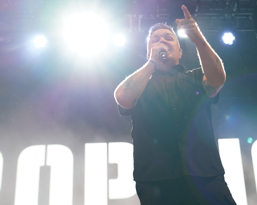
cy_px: 84
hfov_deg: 27.3
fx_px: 525
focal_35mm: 69
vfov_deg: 22.1
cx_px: 172
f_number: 4
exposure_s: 1/160
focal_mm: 48
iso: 640
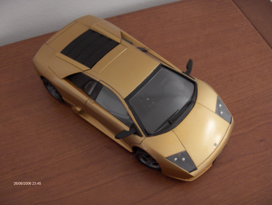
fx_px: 307
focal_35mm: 39
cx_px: 136
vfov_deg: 36.9
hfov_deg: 47.8
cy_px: 102
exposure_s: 1/2.08
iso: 100
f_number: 2.8
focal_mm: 8
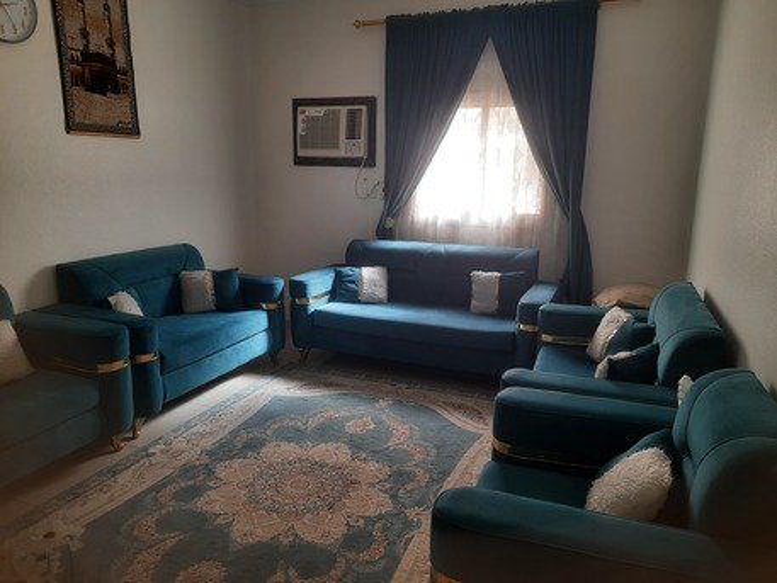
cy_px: 292
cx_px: 388
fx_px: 561
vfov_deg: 54.9
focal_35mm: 25
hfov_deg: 69.4
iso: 64
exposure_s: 1/50
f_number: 2
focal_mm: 4.6
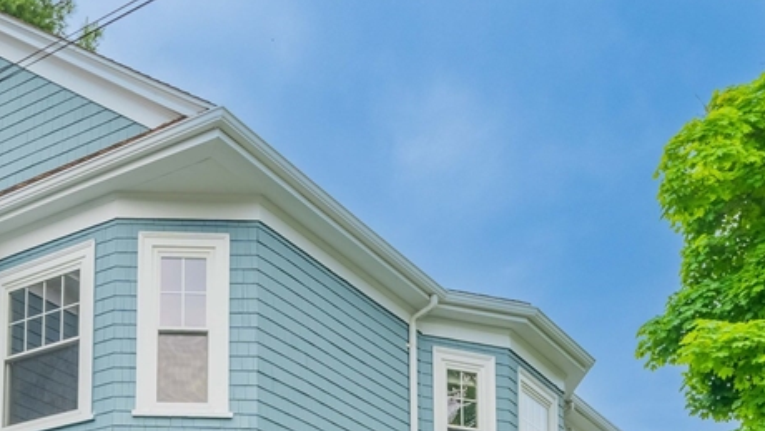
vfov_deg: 20.0
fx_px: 1136
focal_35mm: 56
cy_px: 532
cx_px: 103
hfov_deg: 35.4
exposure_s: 1/8000
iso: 800
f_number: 4
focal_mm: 24
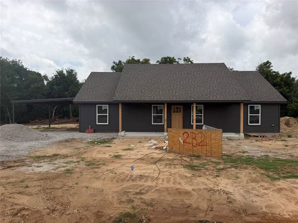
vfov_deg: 56.8
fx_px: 207
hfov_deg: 71.6
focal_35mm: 24
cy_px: 112
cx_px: 149
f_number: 1.78
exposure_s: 1/6173
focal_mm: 6.76
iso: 80
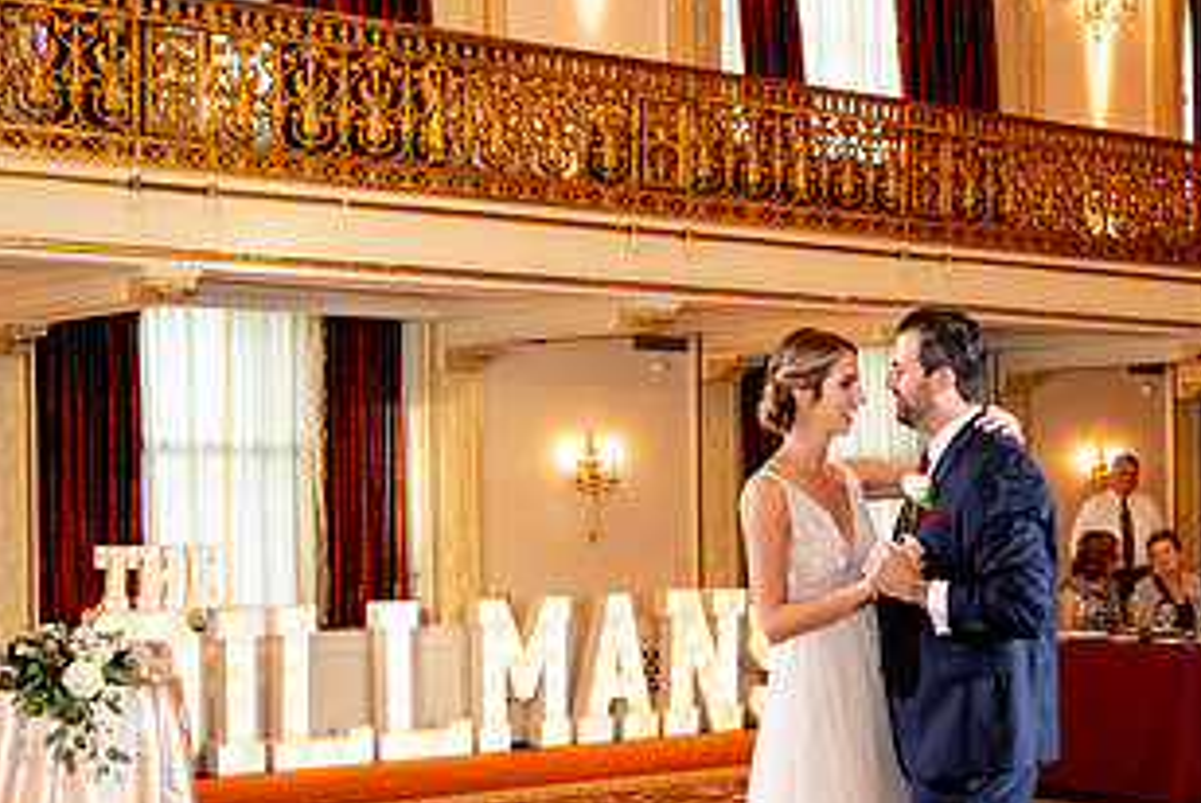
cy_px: 554
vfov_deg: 18.4
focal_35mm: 74
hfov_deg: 27.1
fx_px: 2471
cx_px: 841
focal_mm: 36
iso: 1600
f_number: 2.8
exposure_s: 1/125
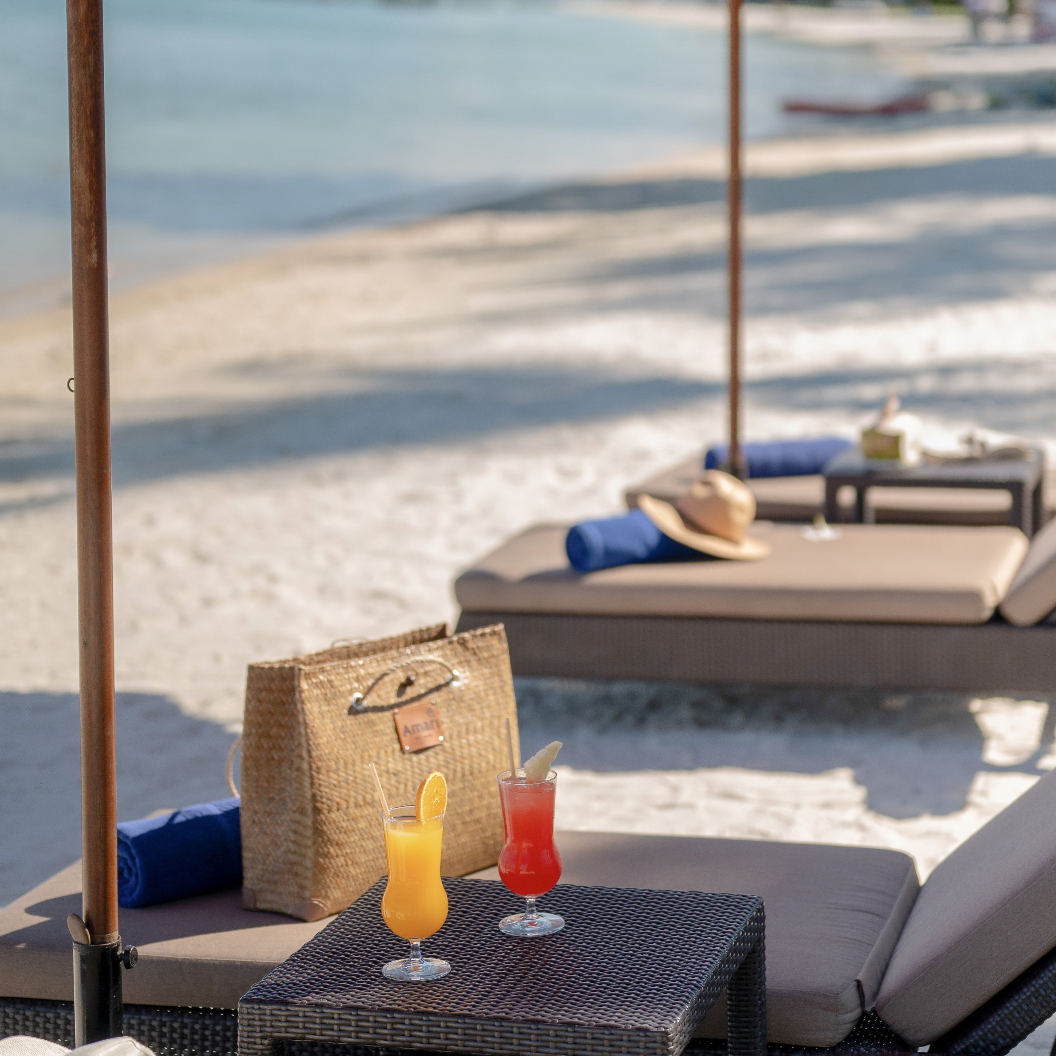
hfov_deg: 21.4
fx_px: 2796
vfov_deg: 21.3
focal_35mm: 81
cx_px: 566
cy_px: 320
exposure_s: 1/8000
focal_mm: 50
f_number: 1.8
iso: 320
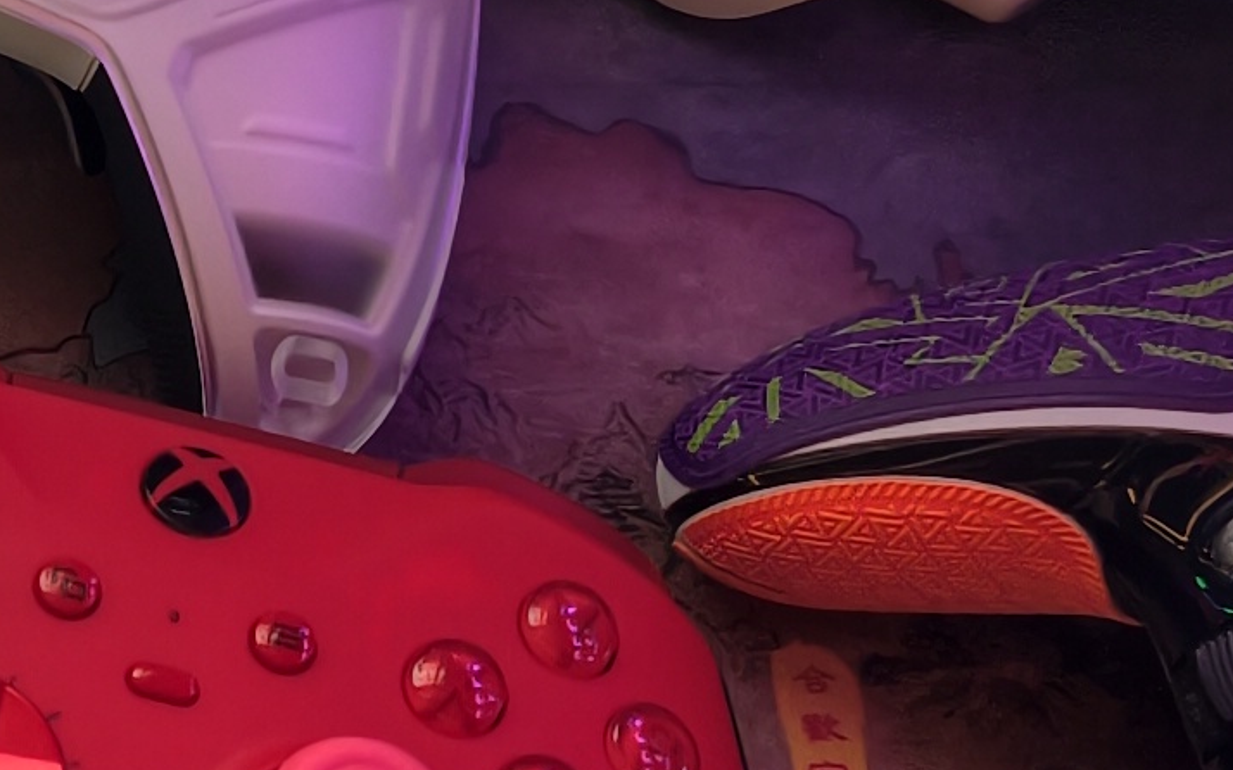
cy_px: 295
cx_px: -872
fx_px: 4905
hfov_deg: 13.1
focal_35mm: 146
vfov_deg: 9.0
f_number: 1.57
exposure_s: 1/33.3
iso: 351
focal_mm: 7
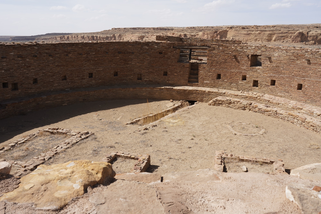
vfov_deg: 45.0
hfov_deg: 63.7
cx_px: 160
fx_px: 259
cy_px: 107
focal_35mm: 29
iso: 100
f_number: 14
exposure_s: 1/100
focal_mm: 29
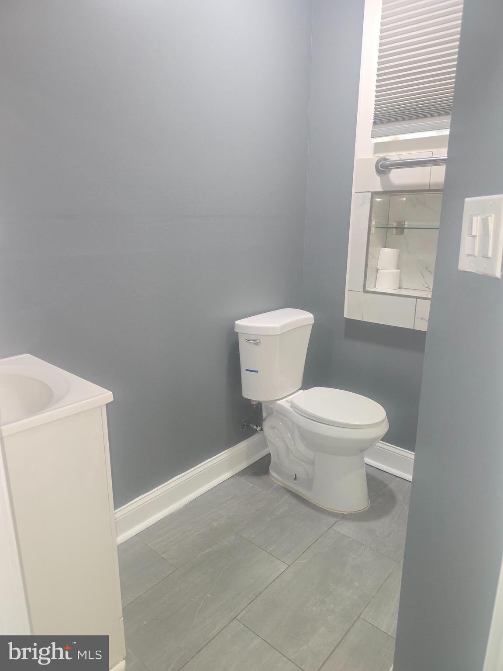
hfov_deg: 58.9
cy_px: 336
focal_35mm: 23
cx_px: 252
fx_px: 446
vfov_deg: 73.9
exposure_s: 1/30
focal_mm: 6.3
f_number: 1.7
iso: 100
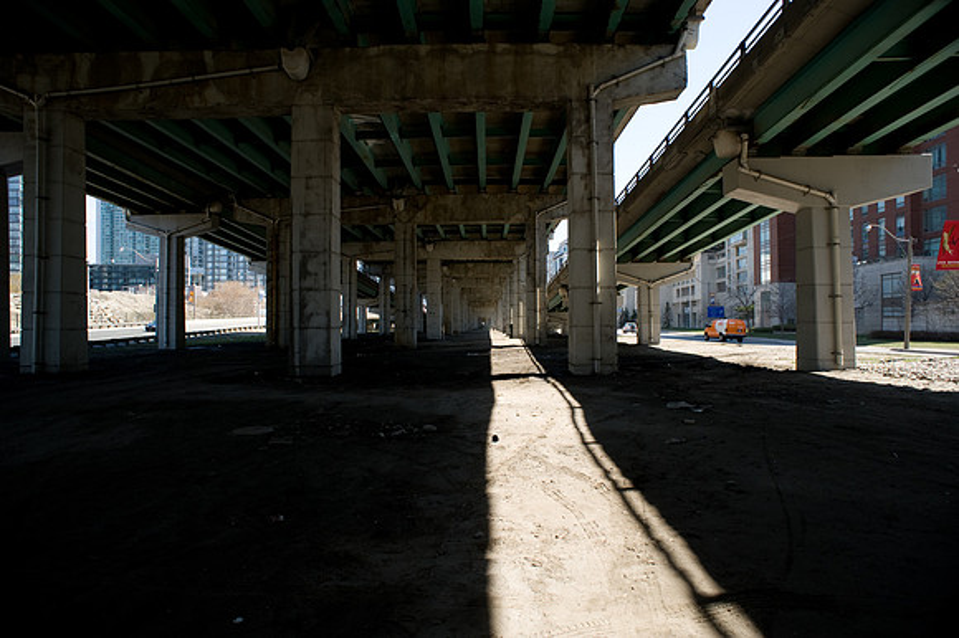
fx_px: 532
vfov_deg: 61.9
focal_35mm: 20
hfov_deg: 84.0
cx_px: 480
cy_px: 319
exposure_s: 1/500
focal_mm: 20
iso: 200
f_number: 5.6
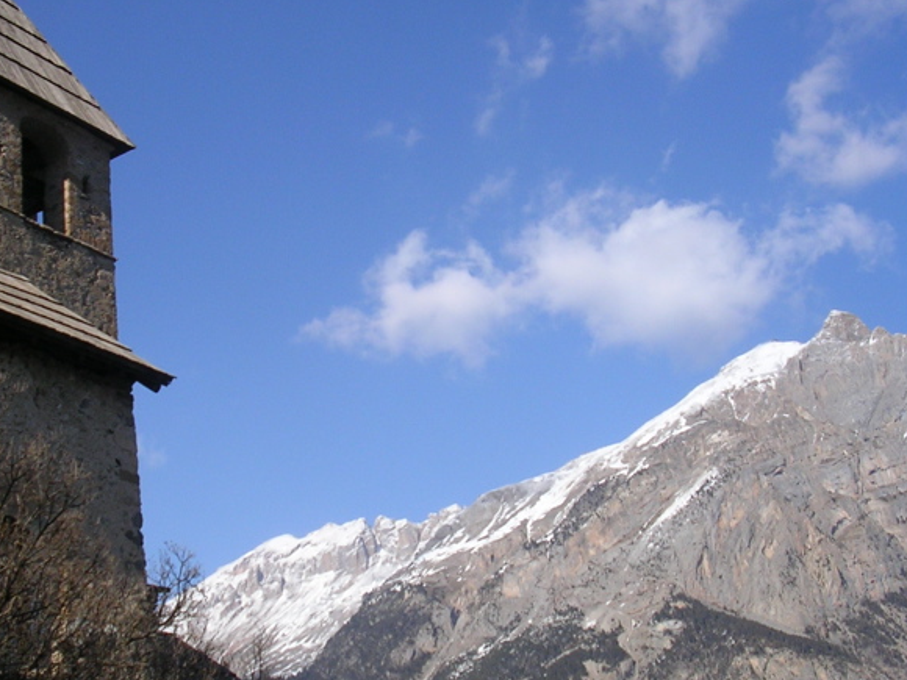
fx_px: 1441
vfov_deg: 26.5
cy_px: 385
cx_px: 411
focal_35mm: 55
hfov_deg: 34.9
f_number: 5.6
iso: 50
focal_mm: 5.8
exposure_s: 1/364
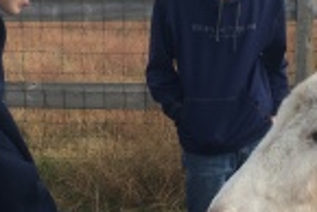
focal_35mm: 76
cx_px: 227
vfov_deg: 18.0
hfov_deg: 26.4
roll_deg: +2.0
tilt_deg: -13.7
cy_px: 116
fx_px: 670
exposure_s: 1/1241
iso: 25
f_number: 2.2
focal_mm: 4.15
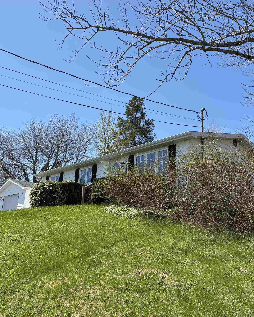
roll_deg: -1.7
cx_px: 139
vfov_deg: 52.8
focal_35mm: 34
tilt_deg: +14.2
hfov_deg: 43.3
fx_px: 320
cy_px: 159
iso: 50
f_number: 1.6
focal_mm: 5.96
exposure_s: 1/2451
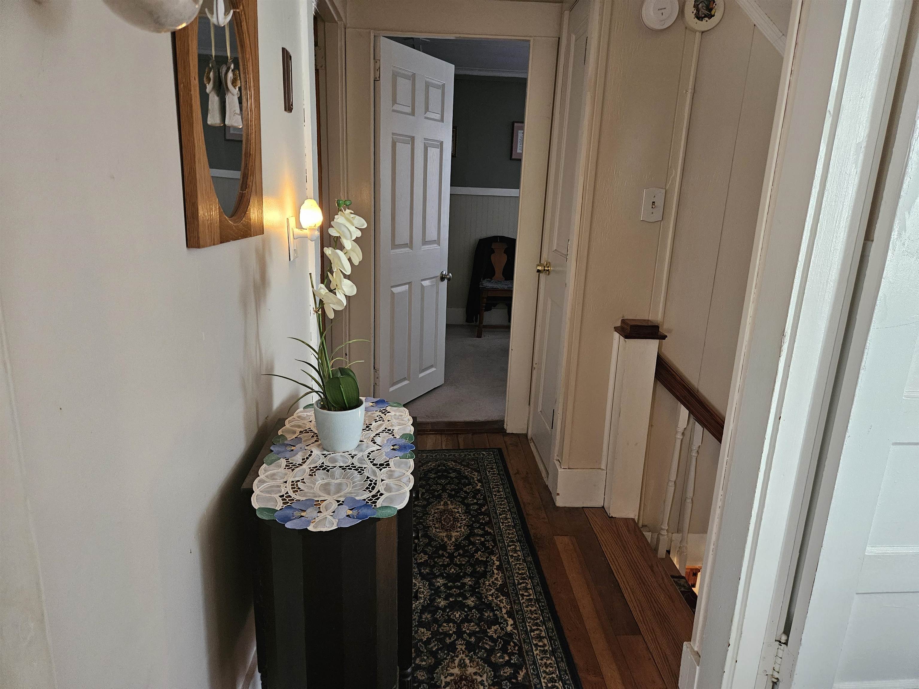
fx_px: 611
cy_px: 344
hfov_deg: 73.9
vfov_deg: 58.9
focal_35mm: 23
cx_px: 460
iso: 640
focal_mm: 5.4
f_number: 1.8
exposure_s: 1/40
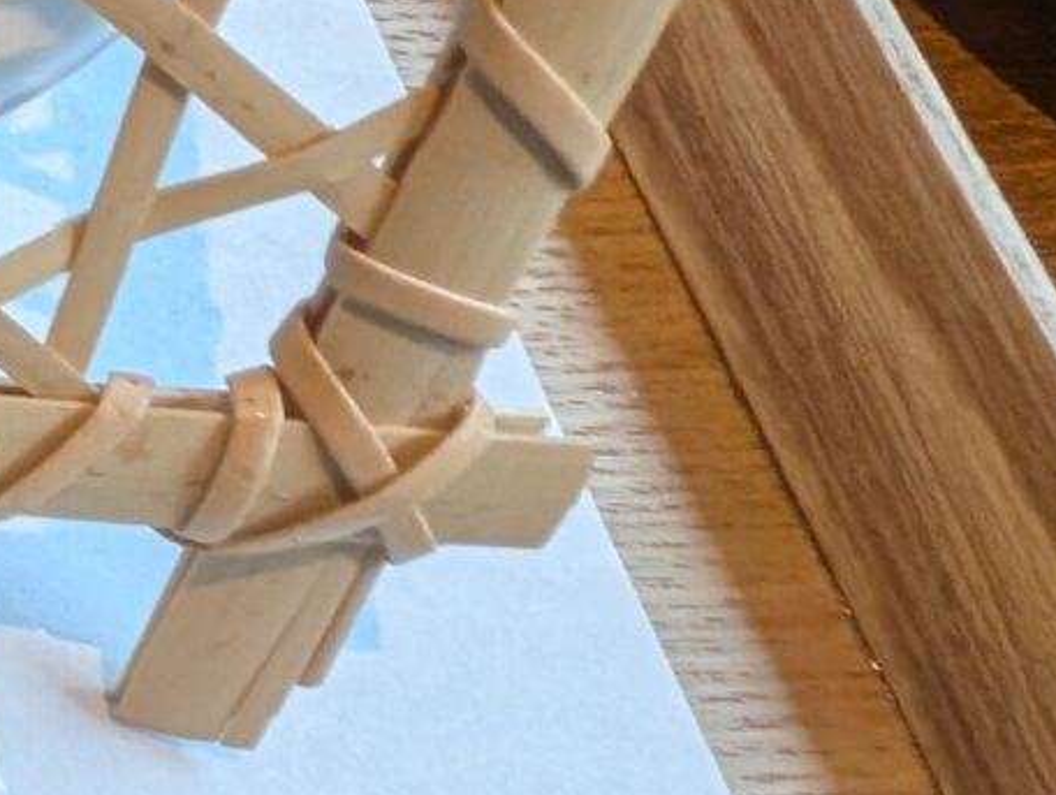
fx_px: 2229
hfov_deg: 13.9
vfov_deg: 20.0
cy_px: 146
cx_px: -1663
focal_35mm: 73
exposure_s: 1/24.2
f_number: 2.2
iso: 55
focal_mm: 1.95
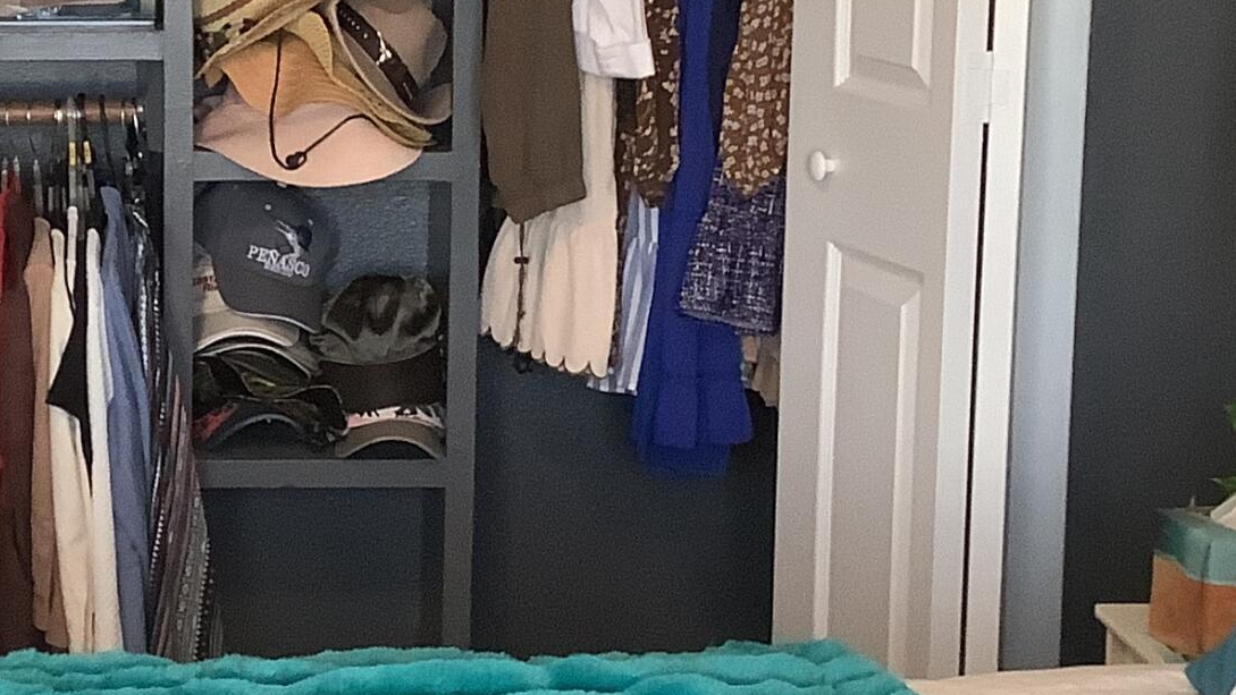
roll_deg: +0.0
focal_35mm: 93
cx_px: 210
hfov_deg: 22.5
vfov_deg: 13.0
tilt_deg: -10.7
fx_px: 3048
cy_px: 196
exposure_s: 1/40
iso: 320
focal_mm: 3.3
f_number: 2.4
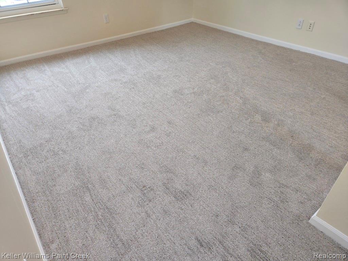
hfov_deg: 73.9
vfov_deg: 58.9
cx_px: 174
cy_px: 130
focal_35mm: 23
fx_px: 231
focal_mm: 5.4
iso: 125
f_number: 1.8
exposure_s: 1/40
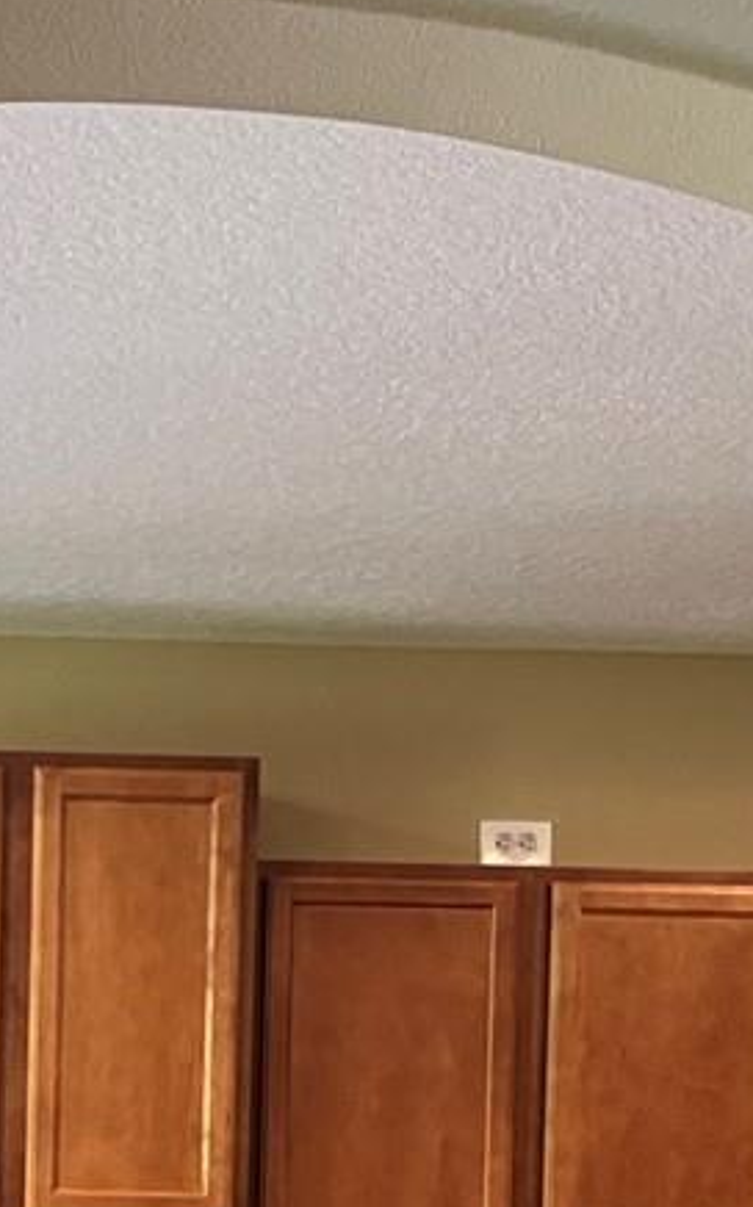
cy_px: 1395
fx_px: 3584
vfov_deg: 18.3
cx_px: -17
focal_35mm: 109
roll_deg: -0.9
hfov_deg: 11.9
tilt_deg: -2.4
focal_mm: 3.99
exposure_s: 1/60
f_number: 1.8
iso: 200
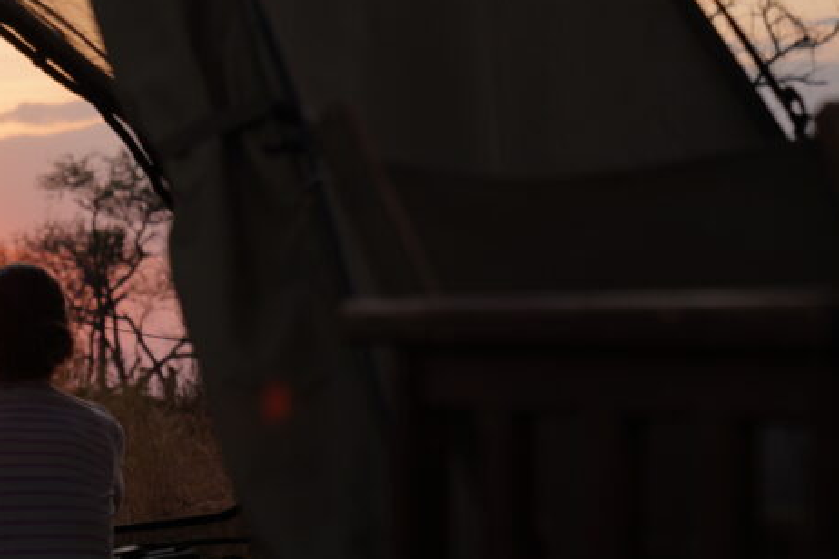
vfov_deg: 9.5
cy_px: 391
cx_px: 47
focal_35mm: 144
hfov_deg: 14.1
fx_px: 3356
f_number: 4
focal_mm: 65
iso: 100
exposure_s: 1/160
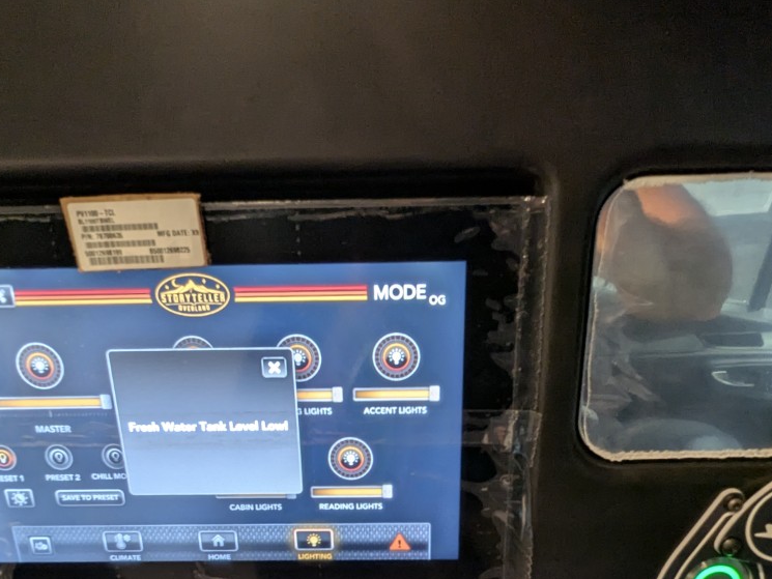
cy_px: 490
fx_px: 669
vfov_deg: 43.8
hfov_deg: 60.0
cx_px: 383
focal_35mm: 30
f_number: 2.2
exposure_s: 1/27.6
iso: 119
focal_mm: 2.35
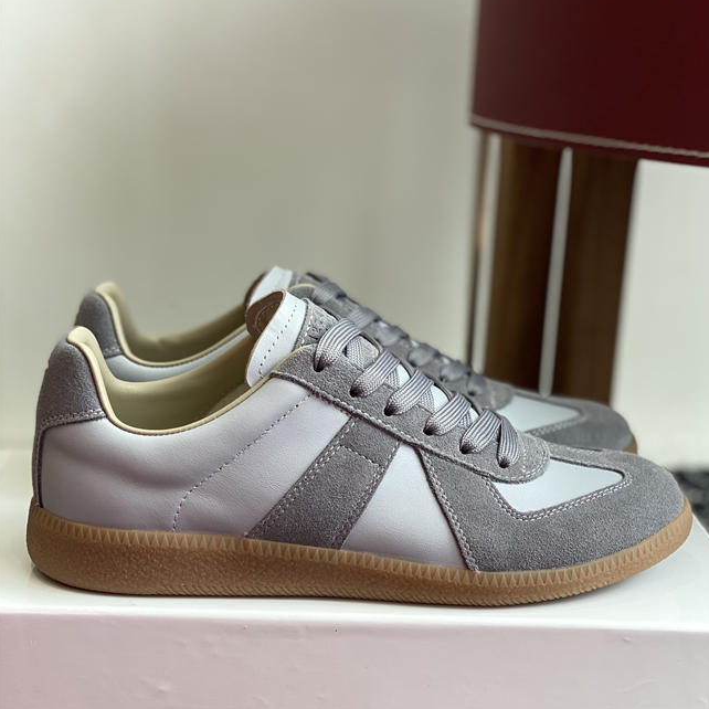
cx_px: 356
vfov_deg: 27.6
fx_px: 1437
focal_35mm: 62
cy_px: 465
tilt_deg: -16.4
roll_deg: -3.5
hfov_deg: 27.7
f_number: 2
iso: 20
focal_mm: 6
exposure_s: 1/122
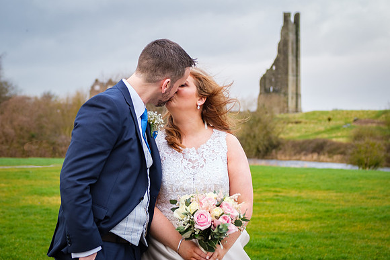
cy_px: 119
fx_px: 995
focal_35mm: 92
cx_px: 188
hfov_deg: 22.2
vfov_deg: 14.9
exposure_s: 1/125
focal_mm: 50
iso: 500
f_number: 3.2
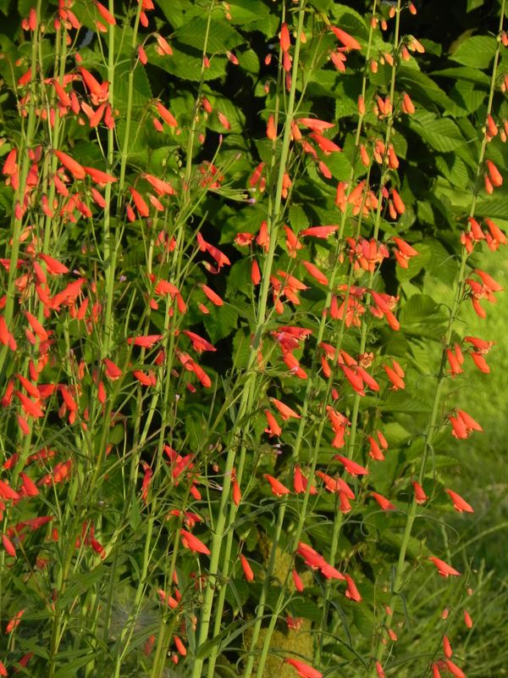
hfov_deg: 4.4
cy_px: 339
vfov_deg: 5.9
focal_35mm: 337
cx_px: 254
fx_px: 6594
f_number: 5
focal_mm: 59.9
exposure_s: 1/400
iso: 160
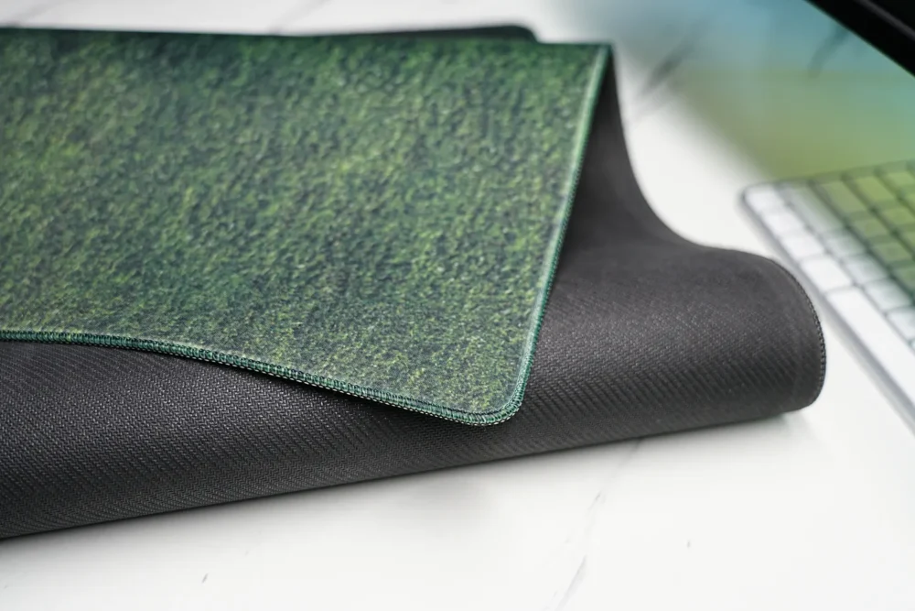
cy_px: 306
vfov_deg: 29.3
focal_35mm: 46
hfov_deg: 42.7
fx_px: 1169
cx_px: 458
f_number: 4
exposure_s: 1/100
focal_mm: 46
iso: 640
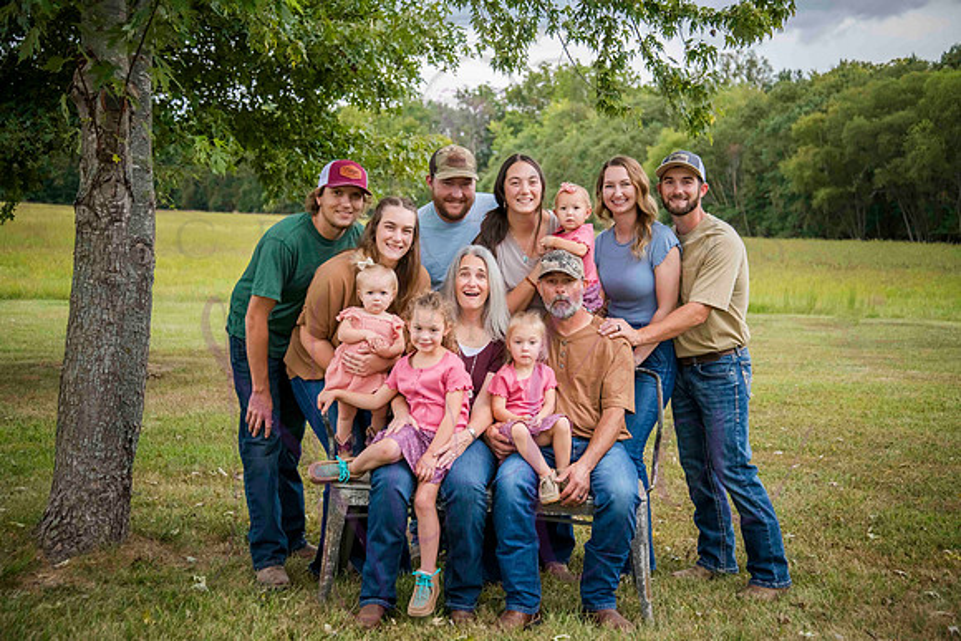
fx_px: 1388
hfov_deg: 38.2
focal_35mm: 52
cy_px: 320
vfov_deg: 26.0
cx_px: 480
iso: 400
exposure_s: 1/640
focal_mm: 52
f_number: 4.2
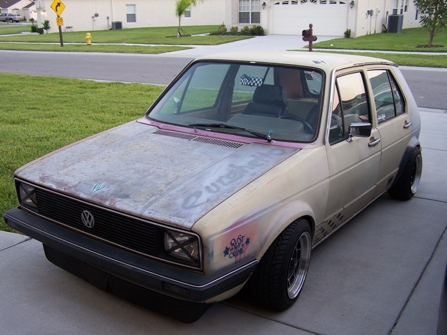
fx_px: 491
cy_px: 168
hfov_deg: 49.0
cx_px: 224
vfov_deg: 37.7
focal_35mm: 38
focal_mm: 6.3
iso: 100
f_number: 2.8
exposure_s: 1/30
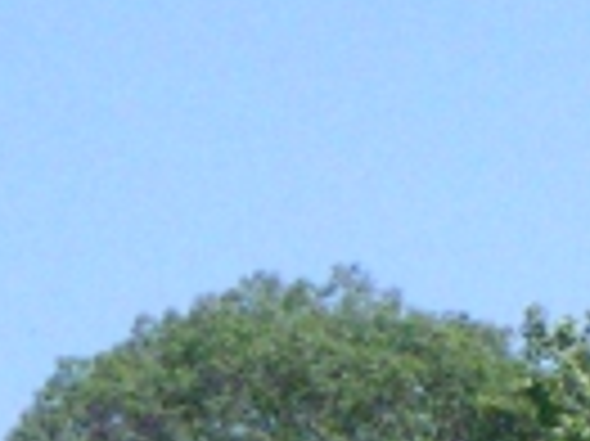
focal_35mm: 293
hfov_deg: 6.7
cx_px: 874
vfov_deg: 5.0
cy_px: 558
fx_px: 4989
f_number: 6.7
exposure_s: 1/750
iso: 400
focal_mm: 7.5
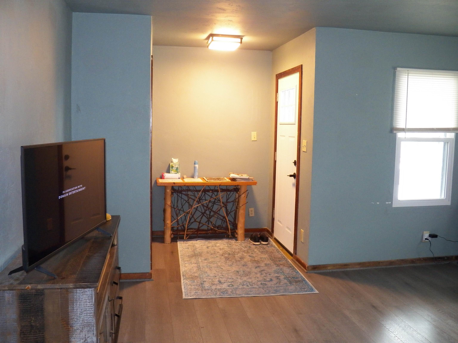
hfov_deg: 58.4
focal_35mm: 31
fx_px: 410
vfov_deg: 45.4
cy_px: 172
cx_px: 229
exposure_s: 1/30
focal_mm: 5.5
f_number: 2.8
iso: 320
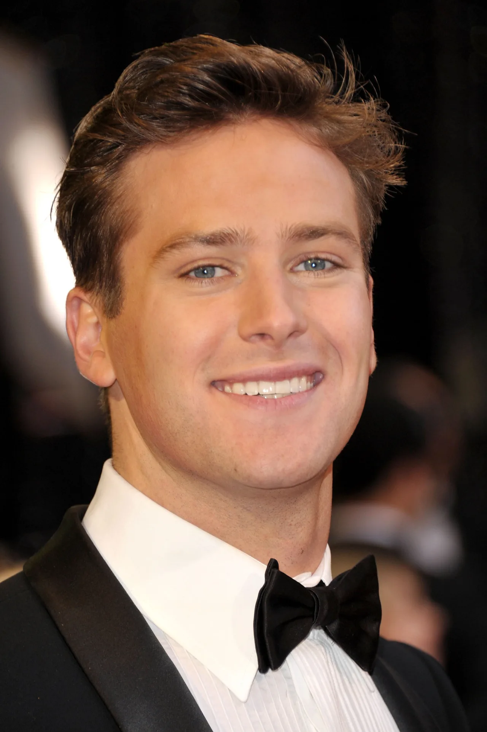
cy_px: 366
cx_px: 244
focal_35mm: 300
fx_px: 6094
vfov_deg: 6.9
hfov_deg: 4.6
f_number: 5.6
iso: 640
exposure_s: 1/250
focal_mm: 300
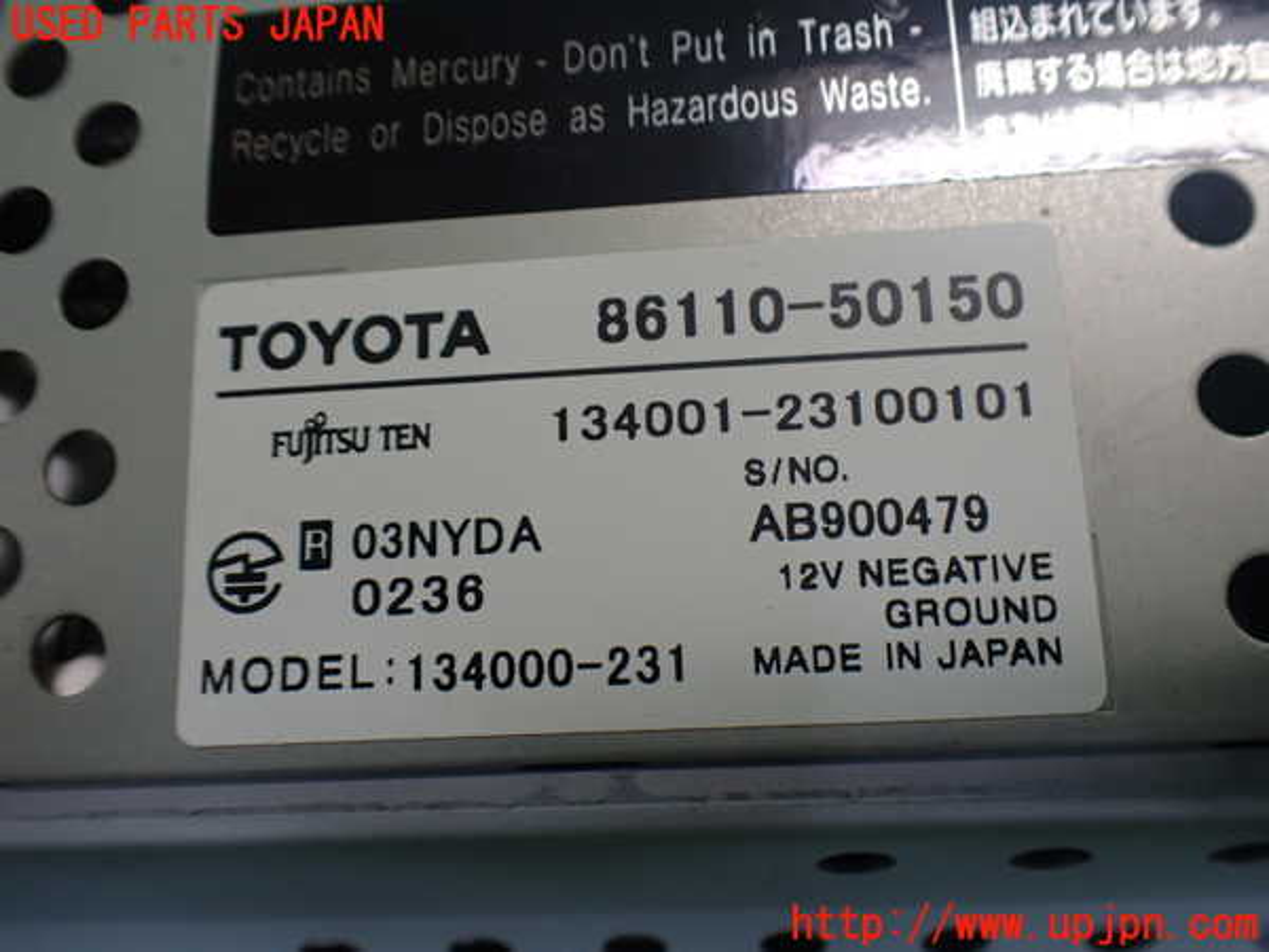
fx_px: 1100
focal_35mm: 30
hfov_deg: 60.0
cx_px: 634
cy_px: 476
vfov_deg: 46.8
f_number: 2.3
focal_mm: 5.4
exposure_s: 1/125
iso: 200
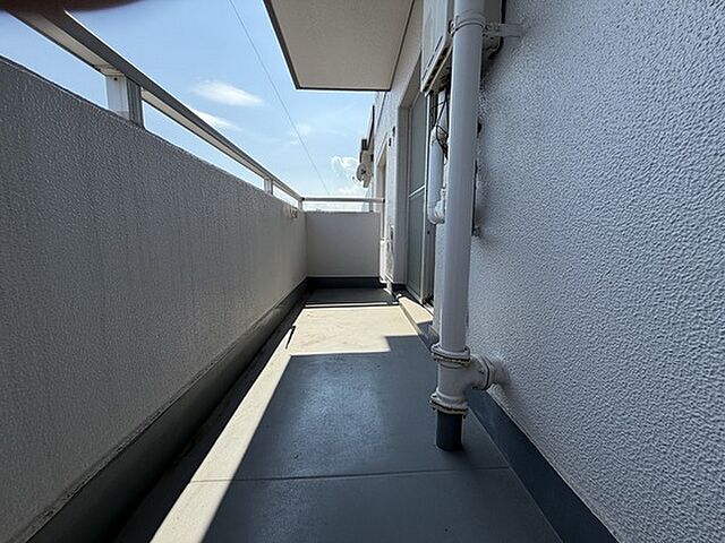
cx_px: 362
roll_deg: +0.2
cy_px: 272
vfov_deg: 85.7
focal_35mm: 14
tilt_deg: -6.5
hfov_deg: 102.1
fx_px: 293
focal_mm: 2.22
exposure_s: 1/770
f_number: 2.2
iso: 32
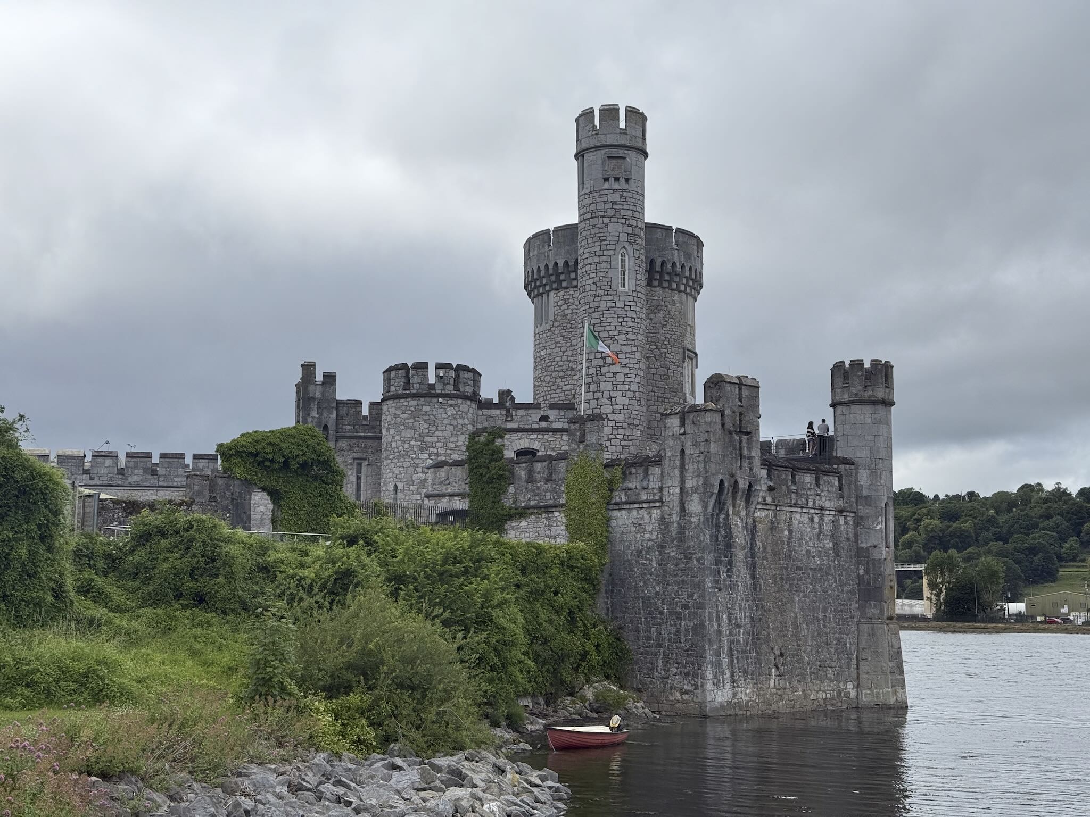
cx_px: 545
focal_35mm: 48
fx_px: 1511
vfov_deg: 30.3
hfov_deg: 39.7
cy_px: 408
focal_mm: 6.76
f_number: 1.78
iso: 100
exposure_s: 1/3704
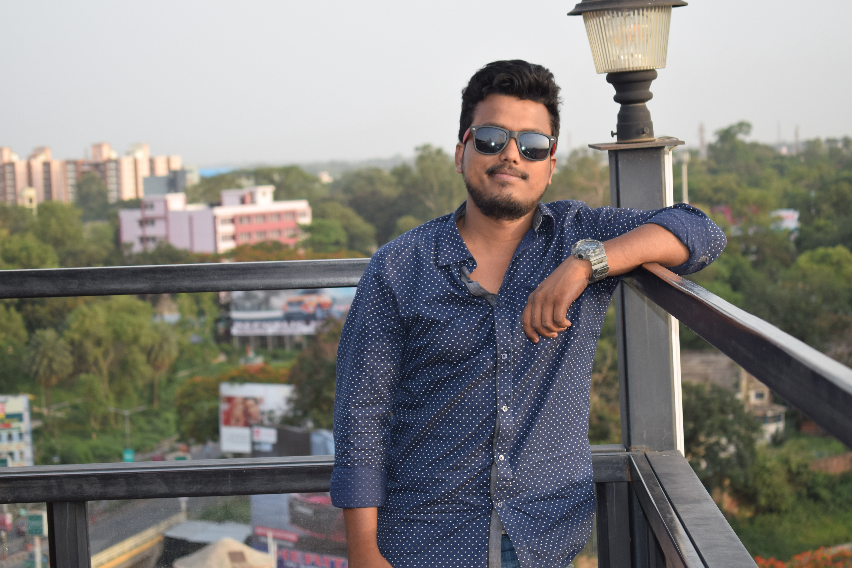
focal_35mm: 82
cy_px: 284
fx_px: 1952
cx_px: 426
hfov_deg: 24.6
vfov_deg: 16.6
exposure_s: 1/125
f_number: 5.6
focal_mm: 55
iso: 180
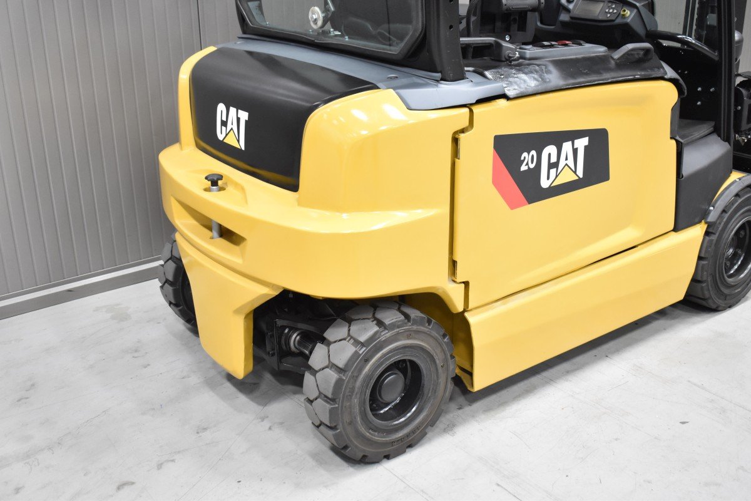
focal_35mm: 40
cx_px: 376
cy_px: 250
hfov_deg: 47.9
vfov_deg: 33.0
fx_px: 845
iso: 1600
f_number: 4.5
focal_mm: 27
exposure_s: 1/30
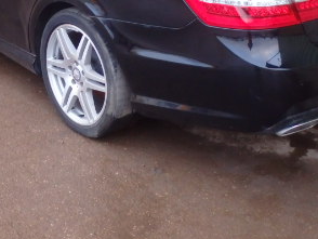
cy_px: -17
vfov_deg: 19.2
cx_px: 147
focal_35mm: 74
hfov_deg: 26.3
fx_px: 680
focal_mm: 6.1
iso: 640
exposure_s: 1/30
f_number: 4.4
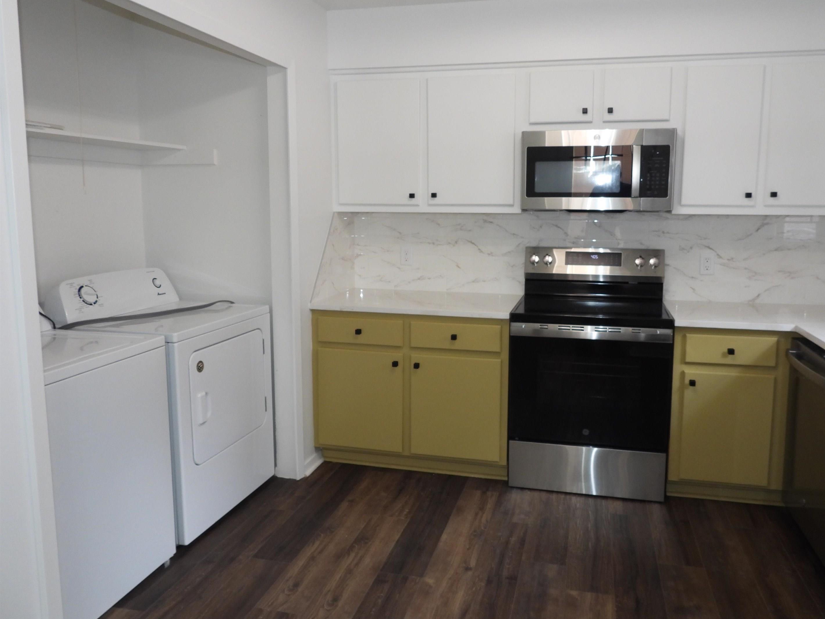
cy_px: 286
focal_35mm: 26
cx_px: 447
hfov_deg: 67.2
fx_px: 620
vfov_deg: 53.0
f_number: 2.8
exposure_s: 1/30
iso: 200
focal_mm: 4.3
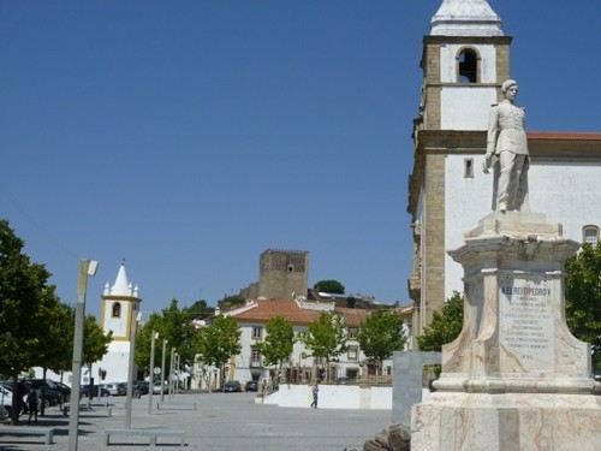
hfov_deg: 38.2
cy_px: 226
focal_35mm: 50
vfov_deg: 29.1
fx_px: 868
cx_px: 300
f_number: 5.6
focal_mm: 8.9
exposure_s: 1/500
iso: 80
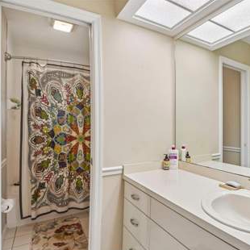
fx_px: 172
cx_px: 157
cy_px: 128
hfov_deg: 70.9
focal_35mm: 21
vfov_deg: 72.1
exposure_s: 1/30
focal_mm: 16
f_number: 8
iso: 400
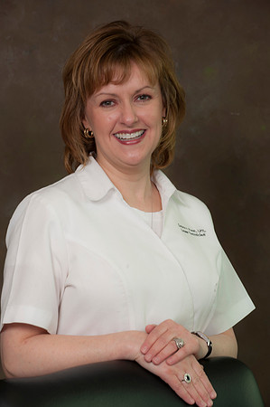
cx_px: 135
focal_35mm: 135
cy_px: 204
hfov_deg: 10.1
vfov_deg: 15.2
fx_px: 1522
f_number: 8
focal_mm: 135
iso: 400
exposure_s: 1/100
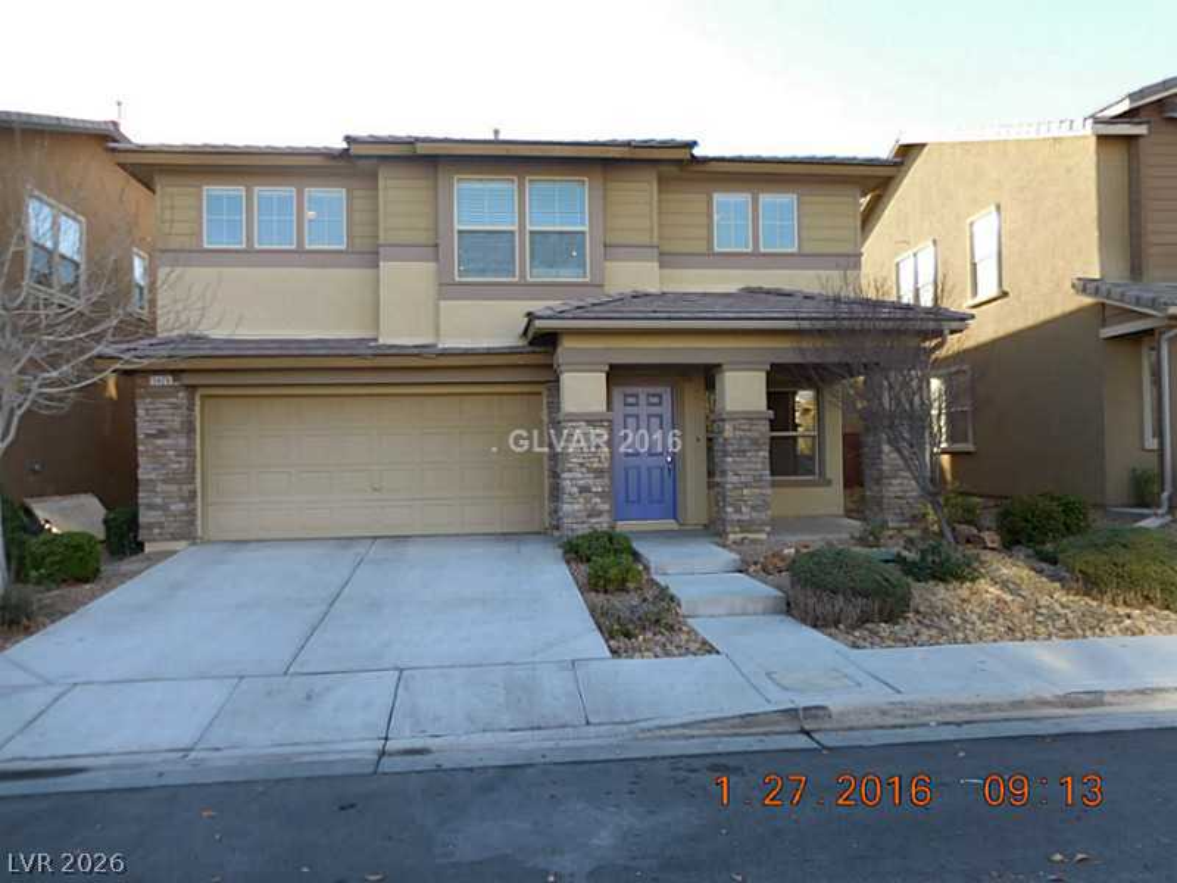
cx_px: 588
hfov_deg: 69.4
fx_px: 850
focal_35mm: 25
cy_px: 442
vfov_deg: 54.9
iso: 125
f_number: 3.3
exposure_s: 1/250
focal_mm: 4.5
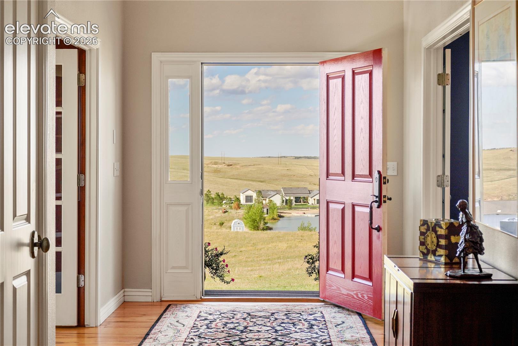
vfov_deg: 22.6
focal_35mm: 60
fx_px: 863
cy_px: 173
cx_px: 259
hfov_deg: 33.4
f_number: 9
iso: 200
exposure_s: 1/50
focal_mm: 60
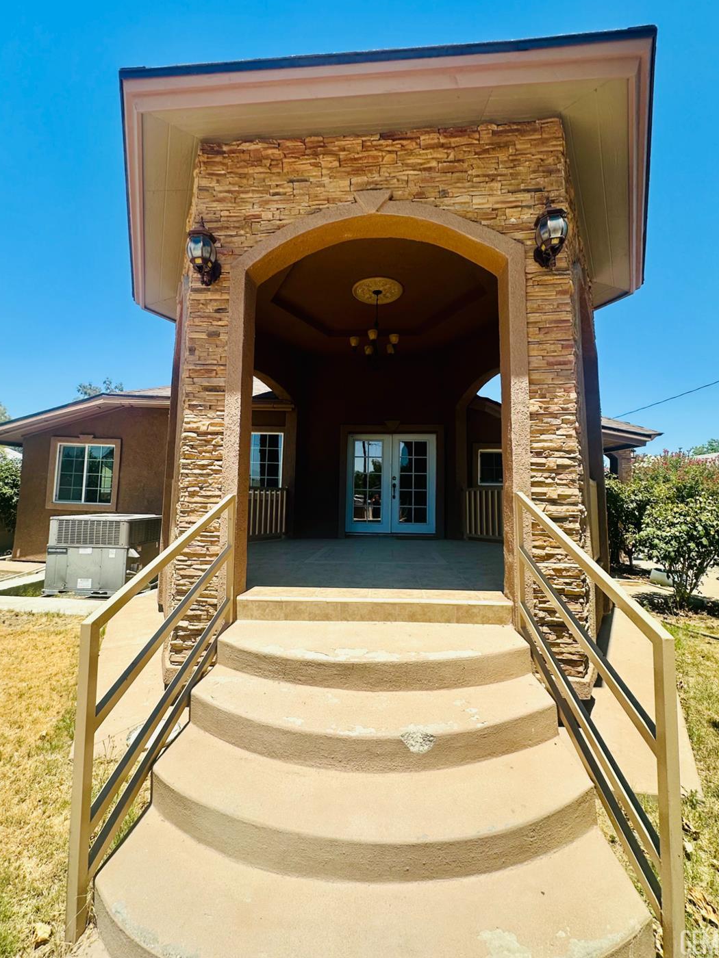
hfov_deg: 81.7
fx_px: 415
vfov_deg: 98.1
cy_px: 464
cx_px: 358
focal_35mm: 15
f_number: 2.2
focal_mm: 2.22
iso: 40
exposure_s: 1/1043
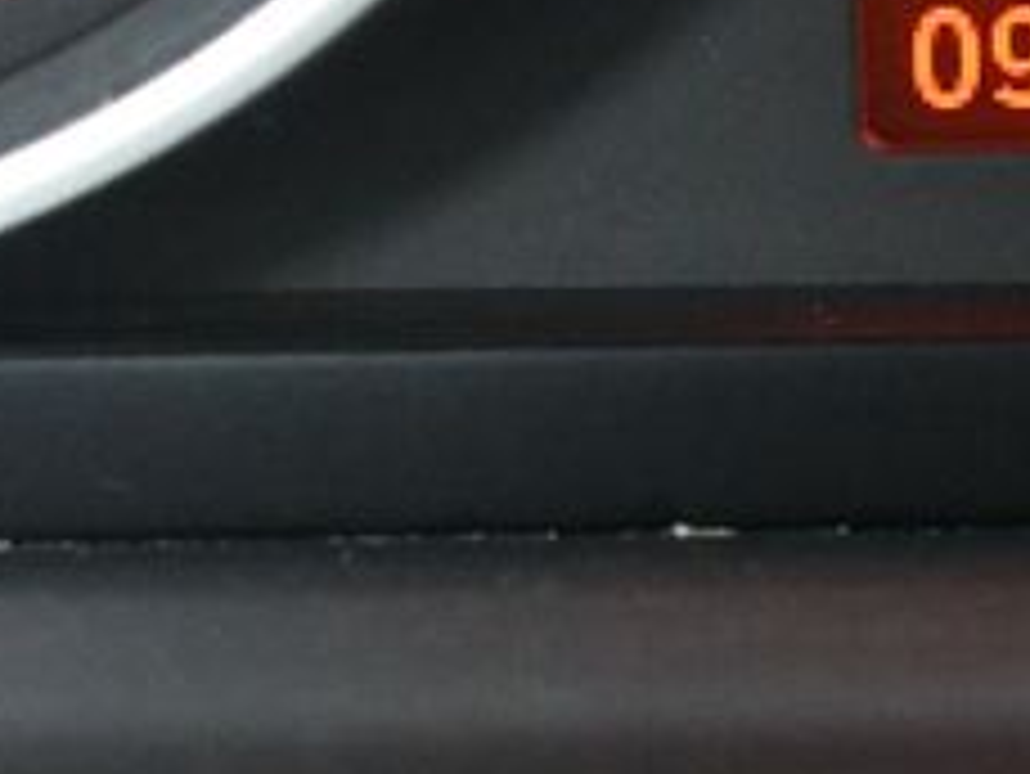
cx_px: 1336
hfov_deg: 8.9
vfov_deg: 6.7
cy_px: 22
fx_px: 6550
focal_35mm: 220
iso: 12800
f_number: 5.6
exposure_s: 1/50
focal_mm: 55
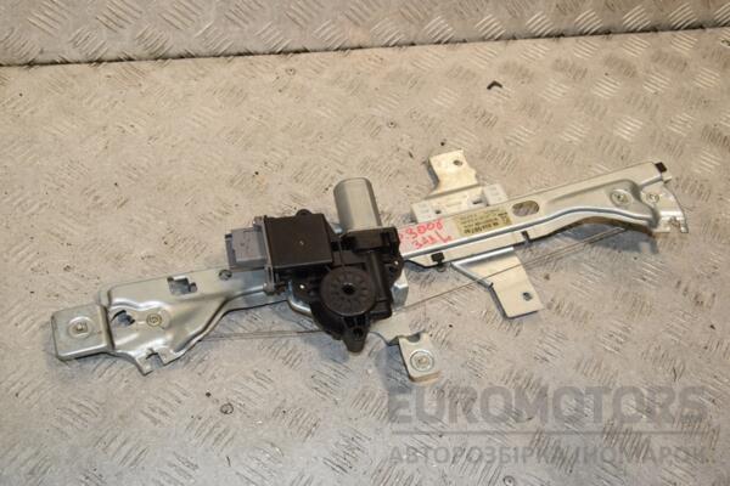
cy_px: 243
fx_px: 852
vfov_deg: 31.9
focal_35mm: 42
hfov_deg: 46.4
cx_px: 365
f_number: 9
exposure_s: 1/200
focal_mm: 28
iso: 800
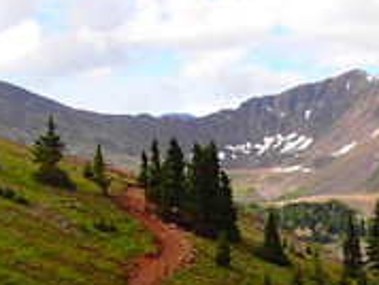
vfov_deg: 9.4
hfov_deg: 12.3
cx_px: 434
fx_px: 1721
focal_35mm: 157
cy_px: 289
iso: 100
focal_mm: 6.42
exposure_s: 1/640
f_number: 3.5
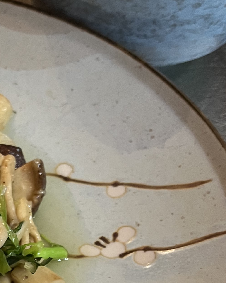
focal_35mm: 82
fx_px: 686
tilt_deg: -53.6
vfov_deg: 22.6
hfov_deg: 17.5
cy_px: 268
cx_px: -70
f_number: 1.5
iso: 400
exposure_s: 1/33
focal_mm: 5.7
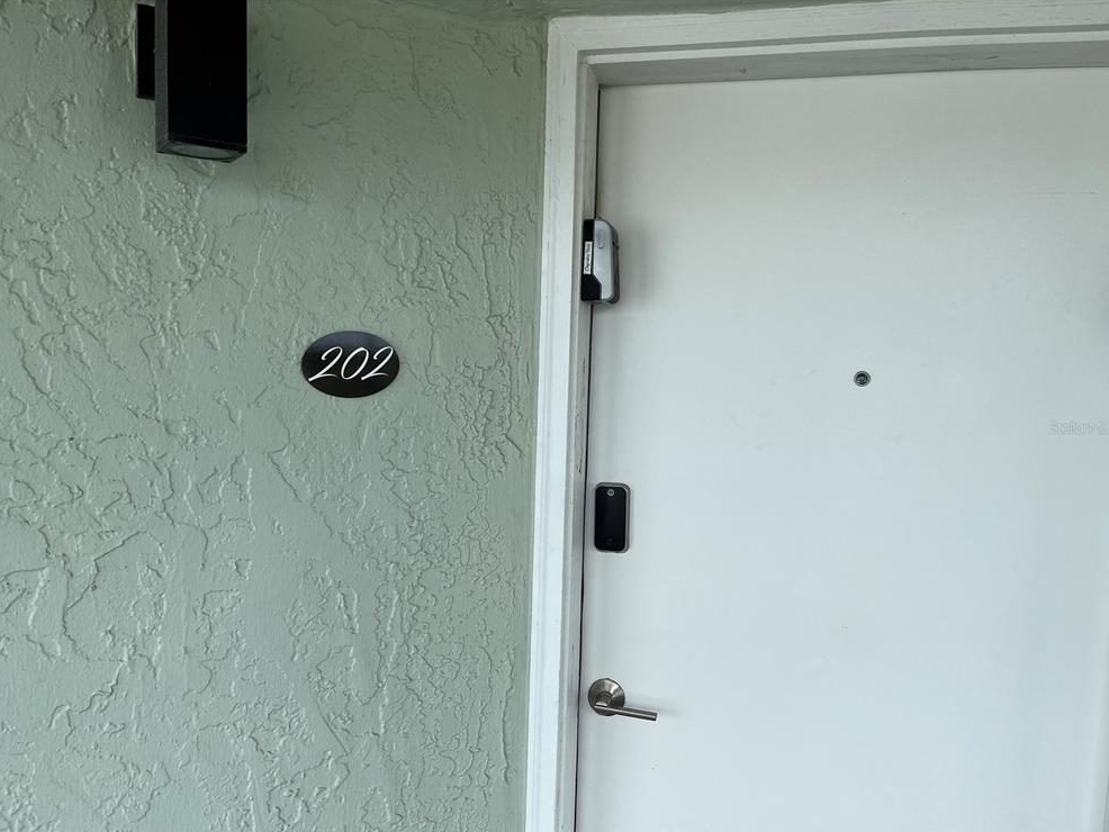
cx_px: 542
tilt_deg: -4.5
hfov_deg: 65.3
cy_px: 427
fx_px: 865
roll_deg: -1.9
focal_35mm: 27
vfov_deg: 51.4
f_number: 1.6
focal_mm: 5.1
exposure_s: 1/840
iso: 50
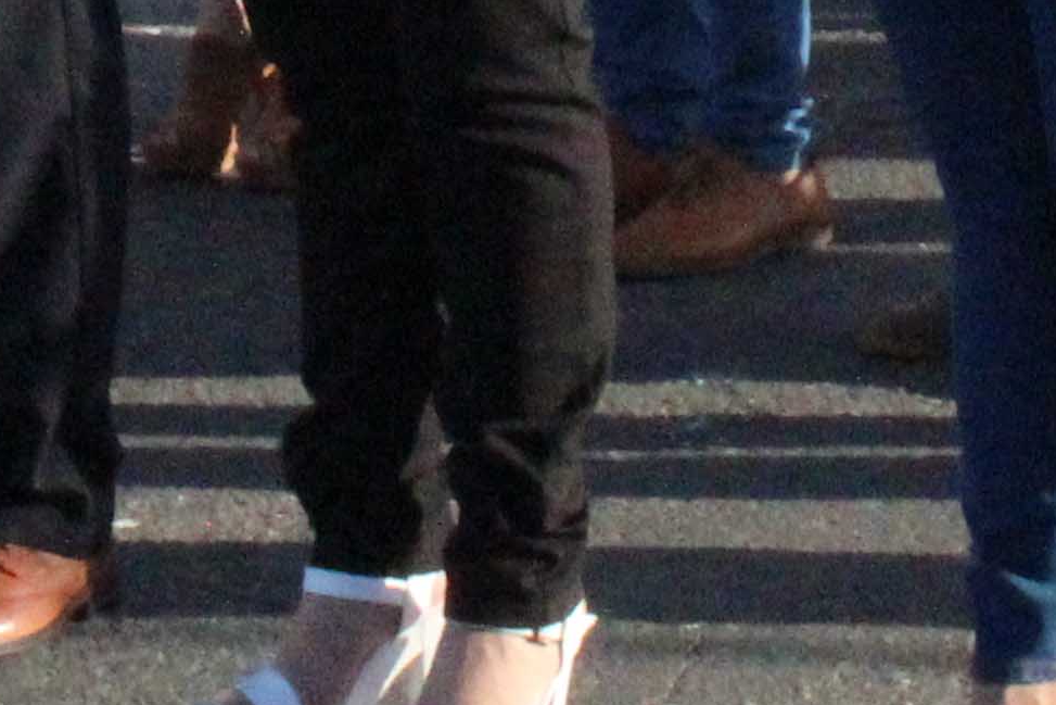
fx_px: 6513
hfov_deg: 9.3
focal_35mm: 222
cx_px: 359
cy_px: -889
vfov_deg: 6.0
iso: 100
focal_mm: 24
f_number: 2.8
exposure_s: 1/800
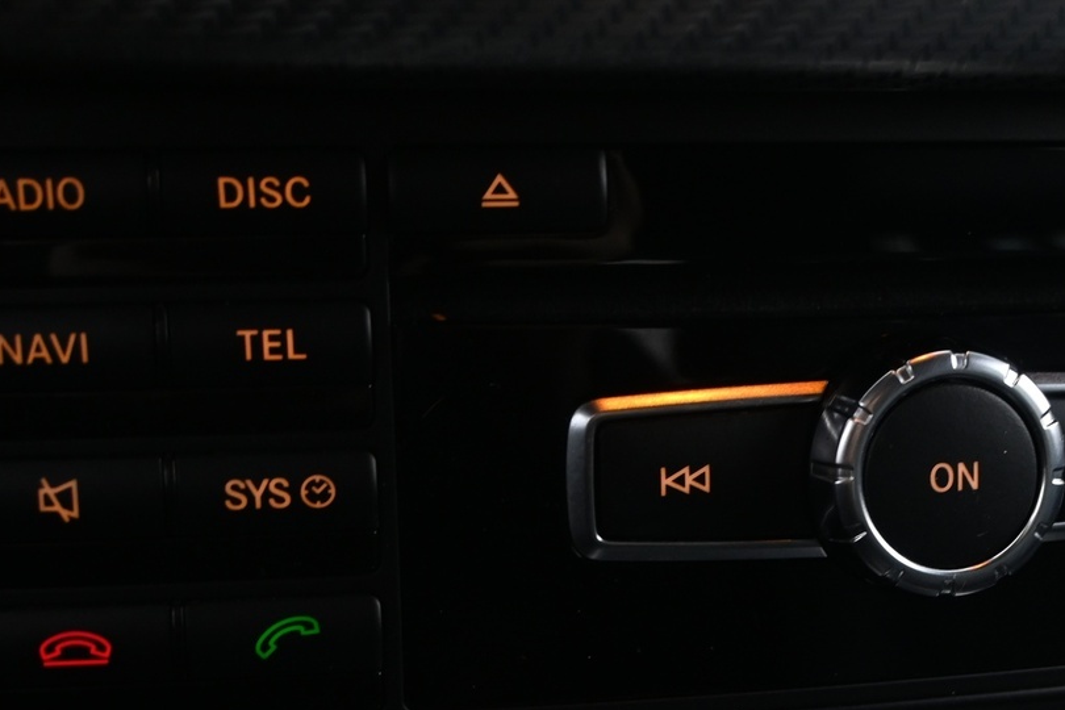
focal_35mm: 72
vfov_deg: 18.8
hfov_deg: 27.4
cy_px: 521
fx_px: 2130
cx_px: 873
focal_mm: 24
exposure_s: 1/4
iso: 1000
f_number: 4.2
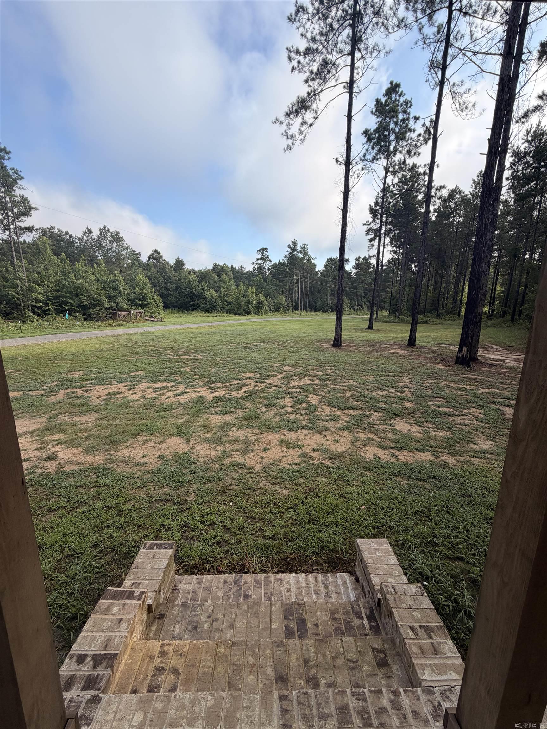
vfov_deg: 102.1
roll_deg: -1.4
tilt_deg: -11.9
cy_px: 364
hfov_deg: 85.7
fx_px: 295
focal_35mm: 14
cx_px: 274
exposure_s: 1/770
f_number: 2.2
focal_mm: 2.22
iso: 32
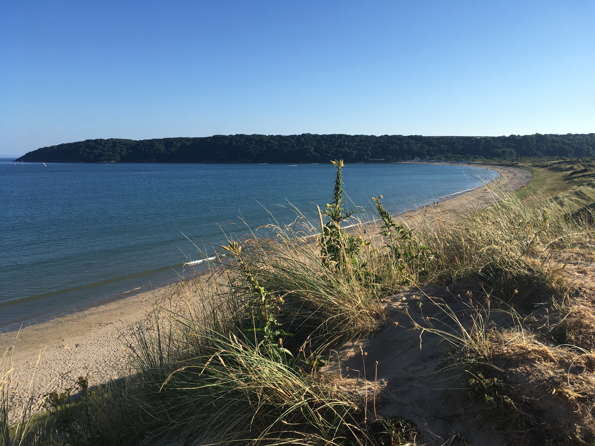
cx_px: 298
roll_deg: +0.8
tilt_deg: -9.1
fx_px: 498
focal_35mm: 29
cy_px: 223
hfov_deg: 61.7
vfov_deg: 48.2
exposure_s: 1/1399
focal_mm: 4.15
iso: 25
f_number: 2.2
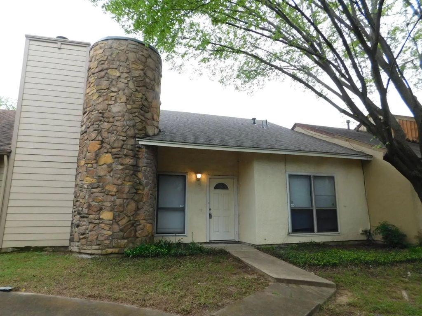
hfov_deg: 73.9
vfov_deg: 58.9
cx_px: 211
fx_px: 280
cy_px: 158
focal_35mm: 23
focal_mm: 4
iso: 125
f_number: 3
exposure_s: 1/200
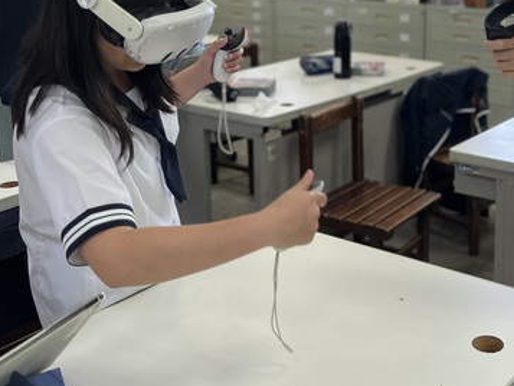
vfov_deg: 27.8
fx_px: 758
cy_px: 60
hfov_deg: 36.3
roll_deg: +0.0
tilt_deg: -9.9
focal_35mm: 51
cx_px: 407
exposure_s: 1/142
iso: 32
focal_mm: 5.7
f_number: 1.5
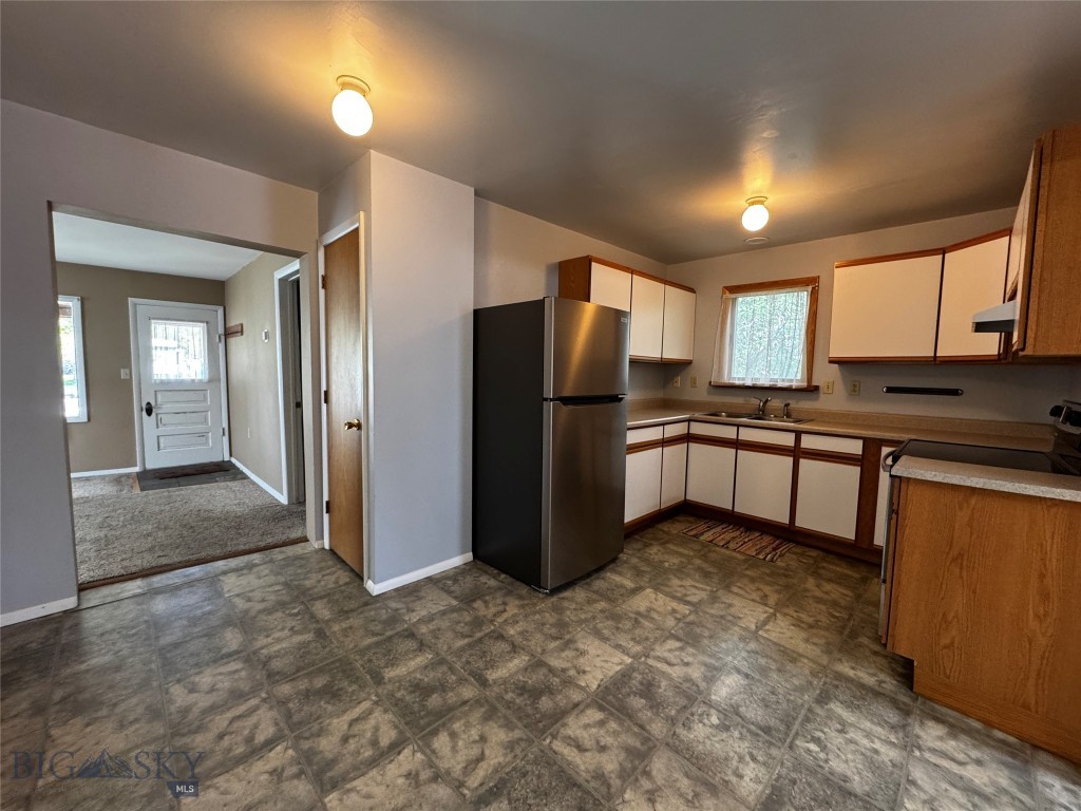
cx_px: 540
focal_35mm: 14
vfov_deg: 85.7
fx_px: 437
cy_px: 406
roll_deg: -1.0
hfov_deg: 102.1
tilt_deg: -5.8
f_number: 2.2
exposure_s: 1/60
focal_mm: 2.22
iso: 250
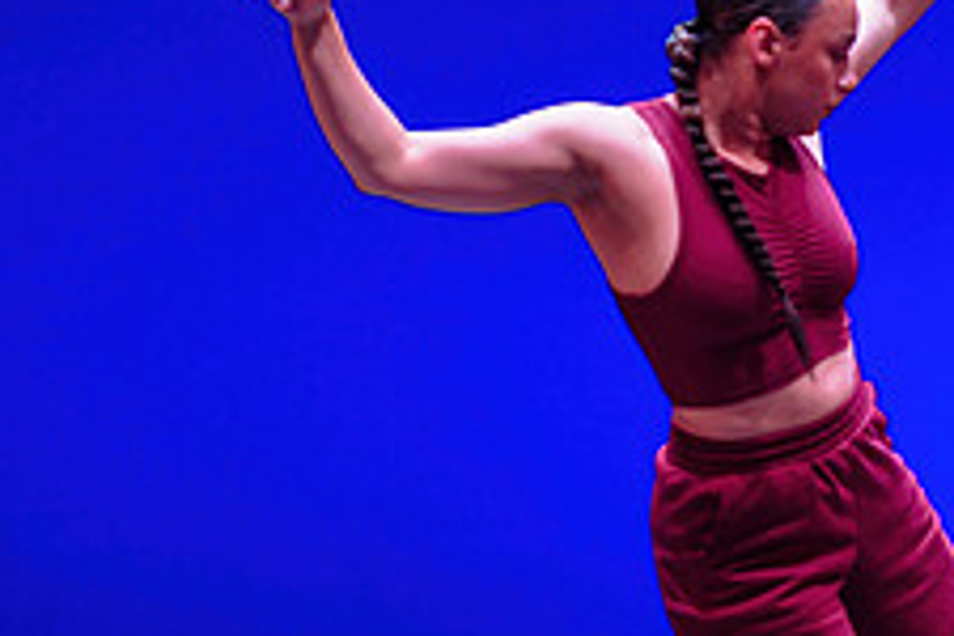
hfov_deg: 7.4
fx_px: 7340
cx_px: 1081
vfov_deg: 5.0
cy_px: 526
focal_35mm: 277
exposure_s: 1/320
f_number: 1.4
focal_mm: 105
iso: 1250
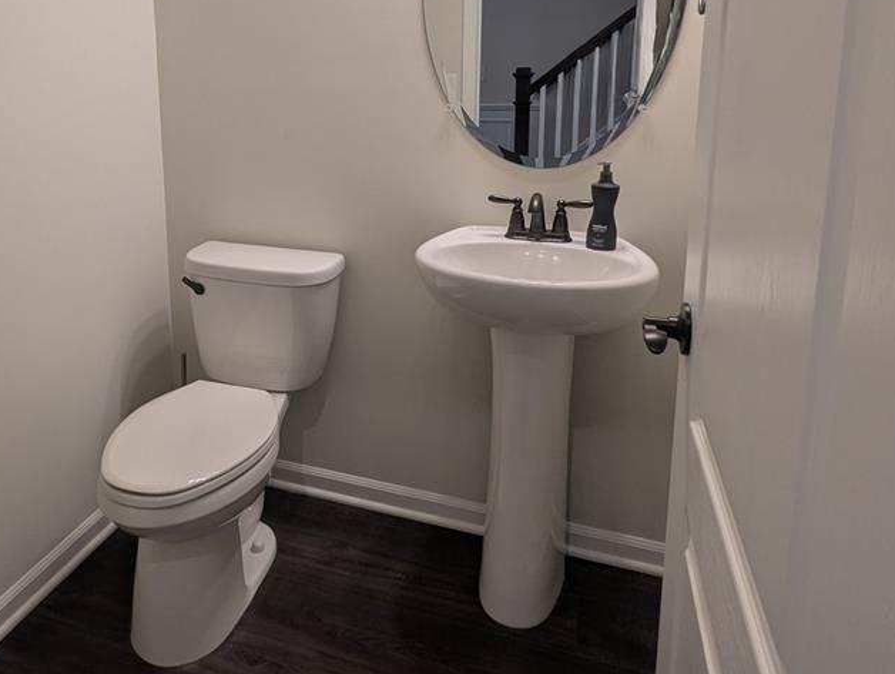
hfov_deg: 66.4
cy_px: 185
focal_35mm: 26
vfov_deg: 51.4
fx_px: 673
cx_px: 343
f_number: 2.2
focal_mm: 2.35
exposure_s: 1/60
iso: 47
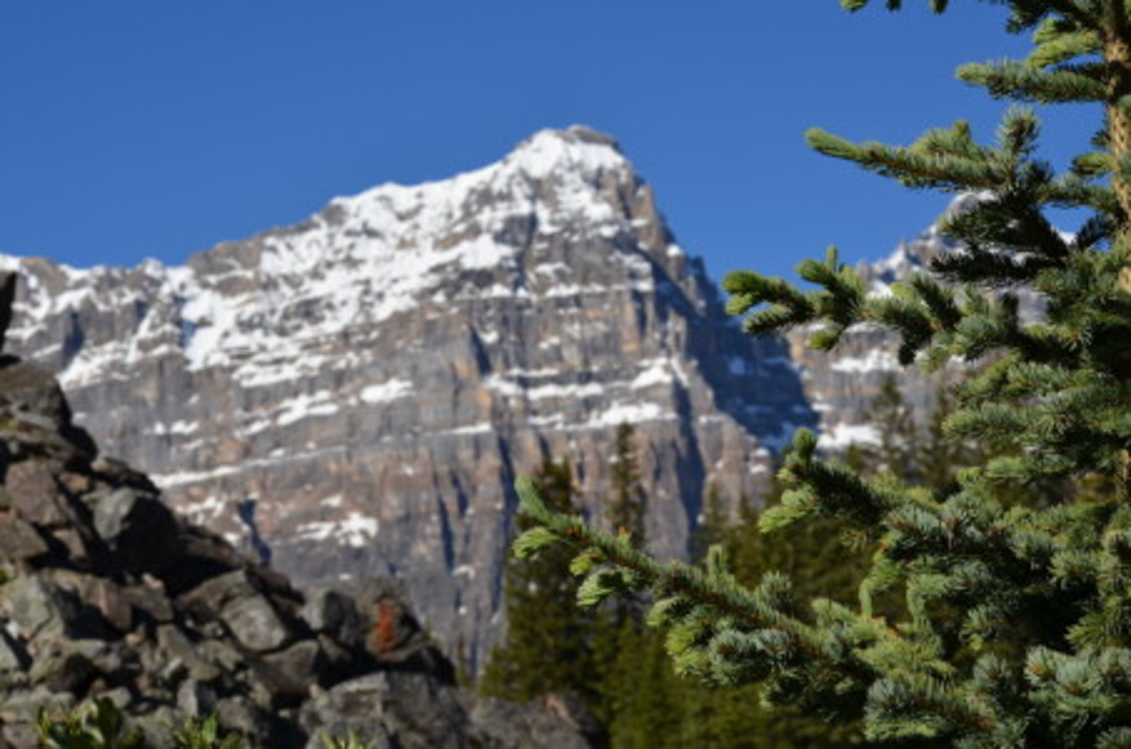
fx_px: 2586
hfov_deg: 24.7
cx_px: 566
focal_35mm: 82
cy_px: 374
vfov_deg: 16.5
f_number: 9
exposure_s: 1/320
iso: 100
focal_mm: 55
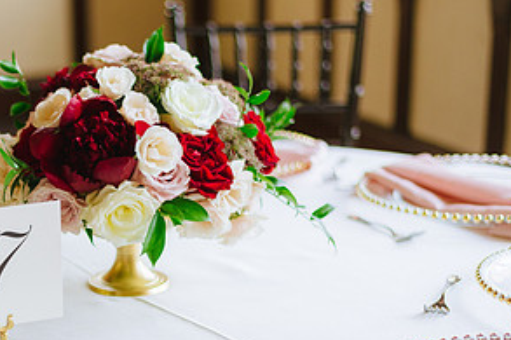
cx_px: 51
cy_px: 309
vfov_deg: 13.7
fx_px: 1404
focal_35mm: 99
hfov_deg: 20.2
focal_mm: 50
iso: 400
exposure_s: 1/800
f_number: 2
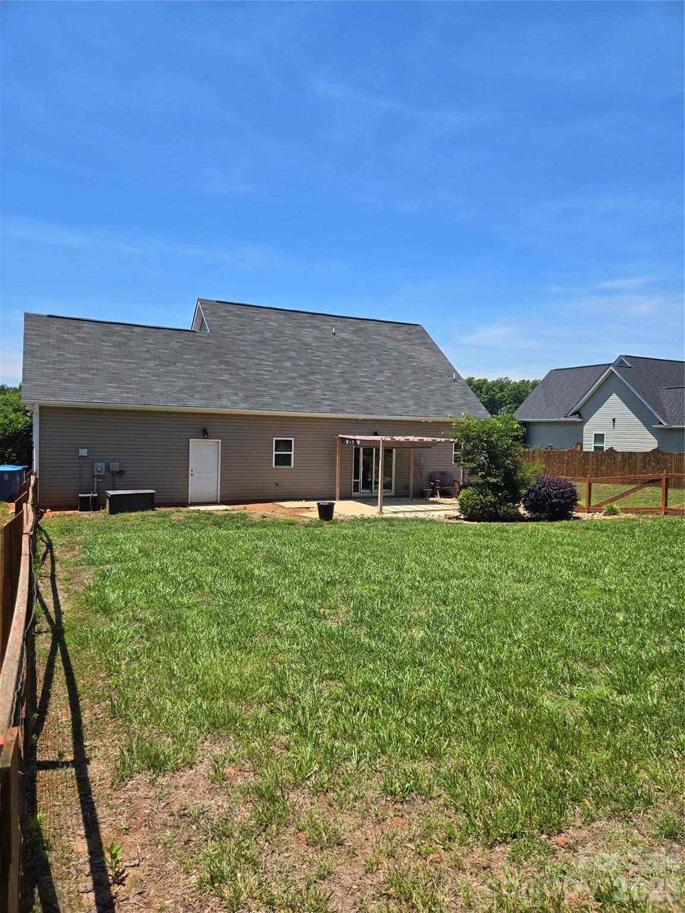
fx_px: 607
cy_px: 456
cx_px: 342
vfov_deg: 73.9
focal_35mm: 23
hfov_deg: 58.9
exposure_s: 1/1879
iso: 25
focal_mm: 5.4
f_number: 1.8
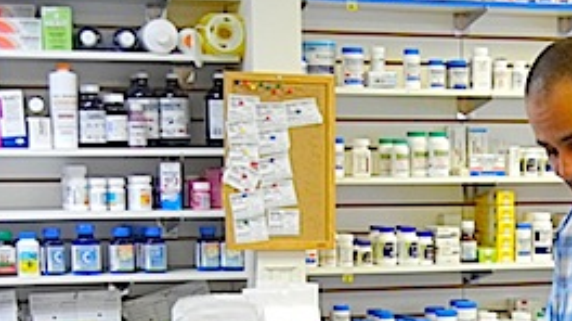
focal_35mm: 106
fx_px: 1606
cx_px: 563
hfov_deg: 19.6
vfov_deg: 11.2
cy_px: 367
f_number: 3.8
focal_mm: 8.1
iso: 400
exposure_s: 1/30
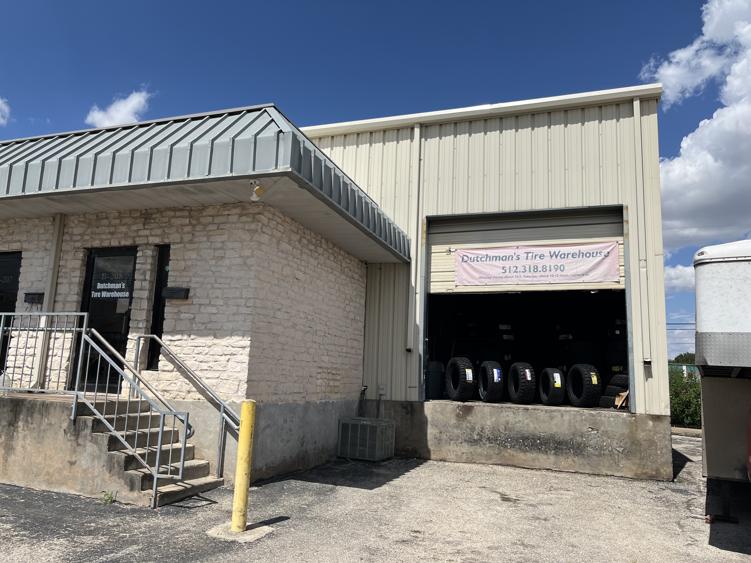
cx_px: 376
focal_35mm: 26
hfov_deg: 67.3
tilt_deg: +10.2
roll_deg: -2.5
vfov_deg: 53.1
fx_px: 564
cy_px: 282
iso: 50
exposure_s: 1/5848
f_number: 1.6
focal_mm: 5.1
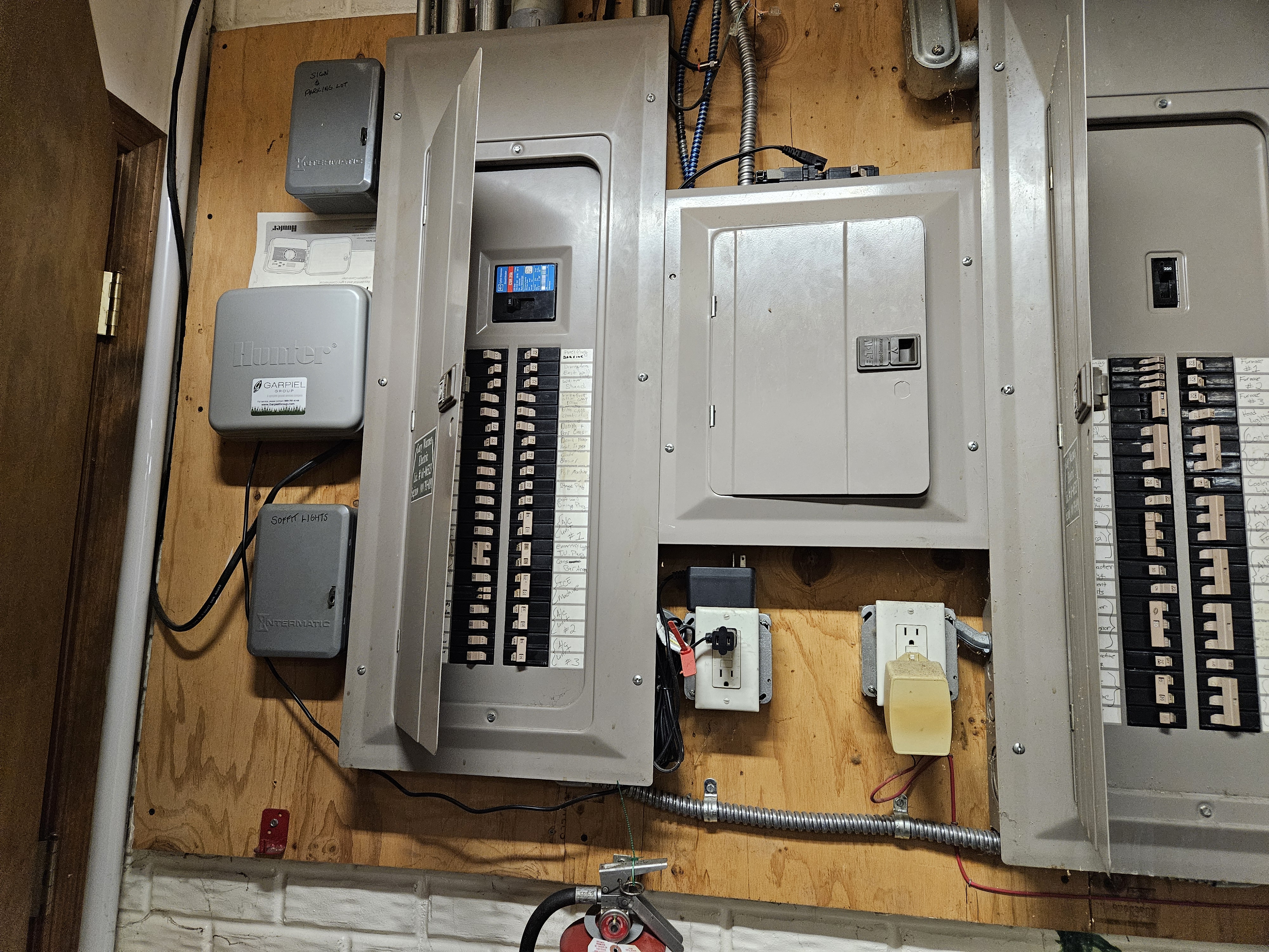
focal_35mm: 23
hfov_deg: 73.9
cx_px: 634
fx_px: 843
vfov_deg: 58.9
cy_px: 476
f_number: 1.8
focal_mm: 5.4
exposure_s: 1/120
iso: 800
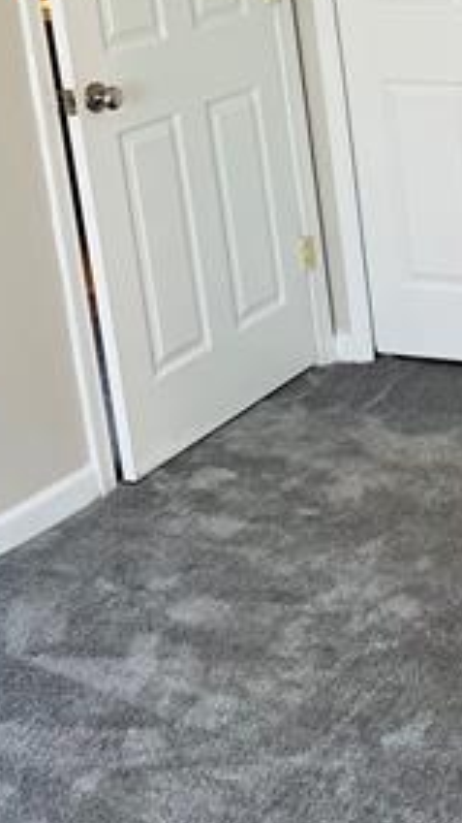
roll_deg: +2.1
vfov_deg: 29.0
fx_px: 1548
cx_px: 750
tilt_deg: -11.5
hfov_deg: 15.3
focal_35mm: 71
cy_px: 142
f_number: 1.78
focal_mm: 6.86
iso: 250
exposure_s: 1/114
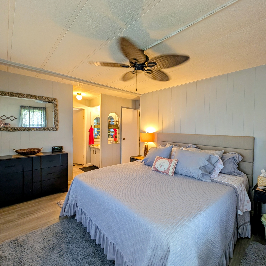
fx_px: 130
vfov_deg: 91.1
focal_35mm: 15
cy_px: 132
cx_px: 148
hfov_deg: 90.8
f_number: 1.95
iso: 107
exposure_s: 1/40
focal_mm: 2.23
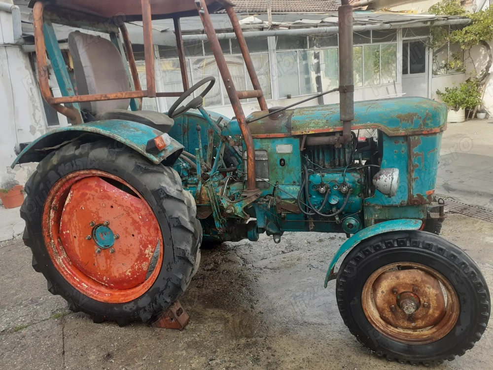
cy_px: 185
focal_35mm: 27
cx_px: 246
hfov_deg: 65.3
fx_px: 385
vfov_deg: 51.4
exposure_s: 1/306
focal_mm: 3.6
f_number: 1.9
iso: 40
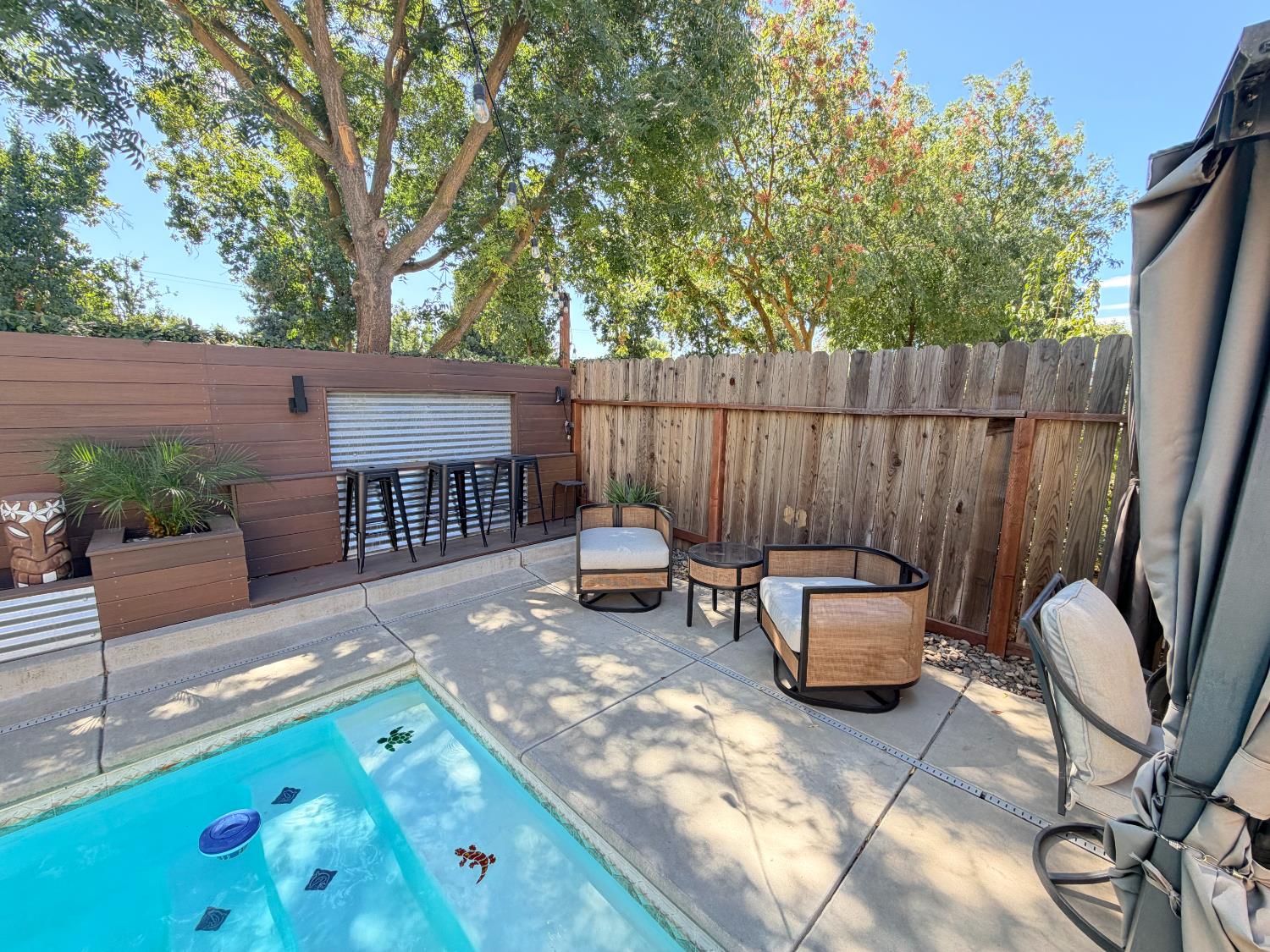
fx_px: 514
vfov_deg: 85.7
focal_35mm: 14
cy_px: 476
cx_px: 635
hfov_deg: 102.1
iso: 64
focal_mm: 2.22
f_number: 2.2
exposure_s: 1/121
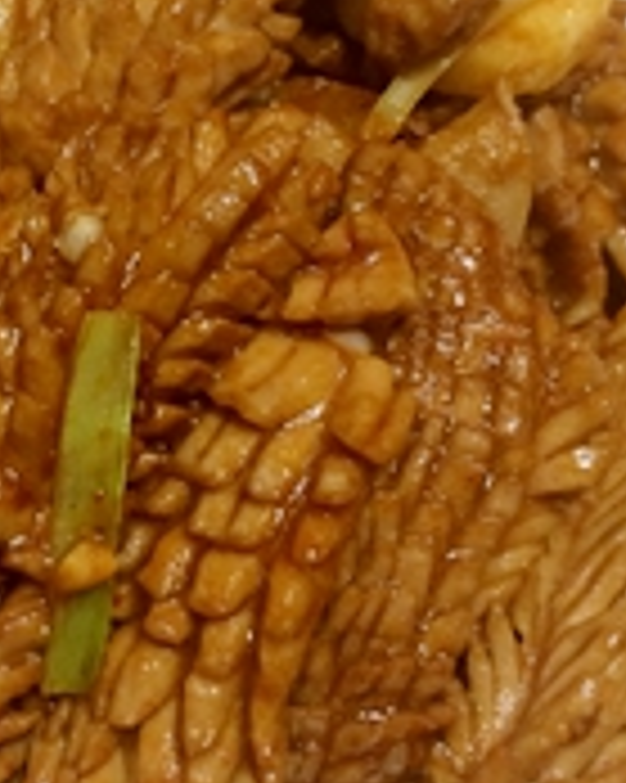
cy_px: 328
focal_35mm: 65
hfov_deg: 23.0
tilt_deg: -63.6
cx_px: 86
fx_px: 1507
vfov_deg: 29.1
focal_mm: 4.15
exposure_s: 1/33
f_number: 2.2
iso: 80
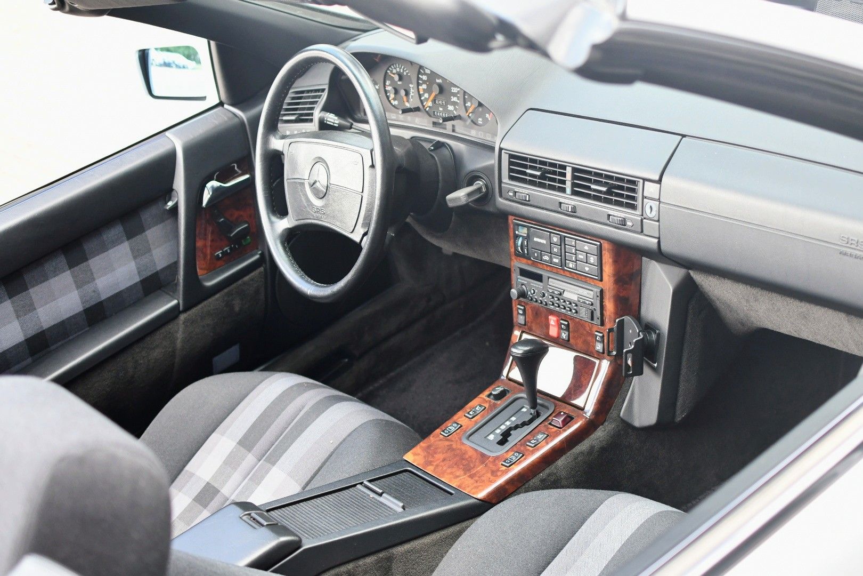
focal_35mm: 52
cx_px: 432
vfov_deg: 26.0
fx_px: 1246
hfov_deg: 38.2
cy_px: 288
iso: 800
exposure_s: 1/250
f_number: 2.8
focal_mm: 35
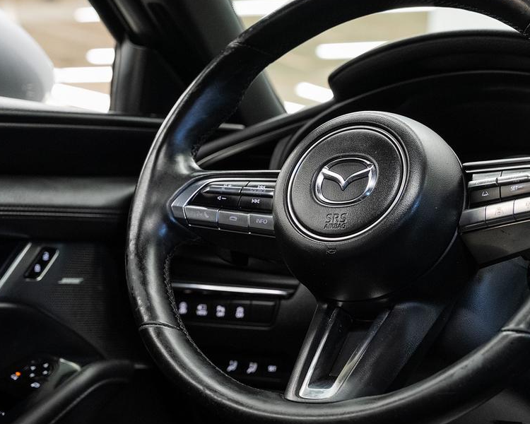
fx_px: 1176
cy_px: 196
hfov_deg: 25.1
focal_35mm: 75
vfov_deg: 20.4
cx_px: 389
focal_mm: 41.6
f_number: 4
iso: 1000
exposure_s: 1/40
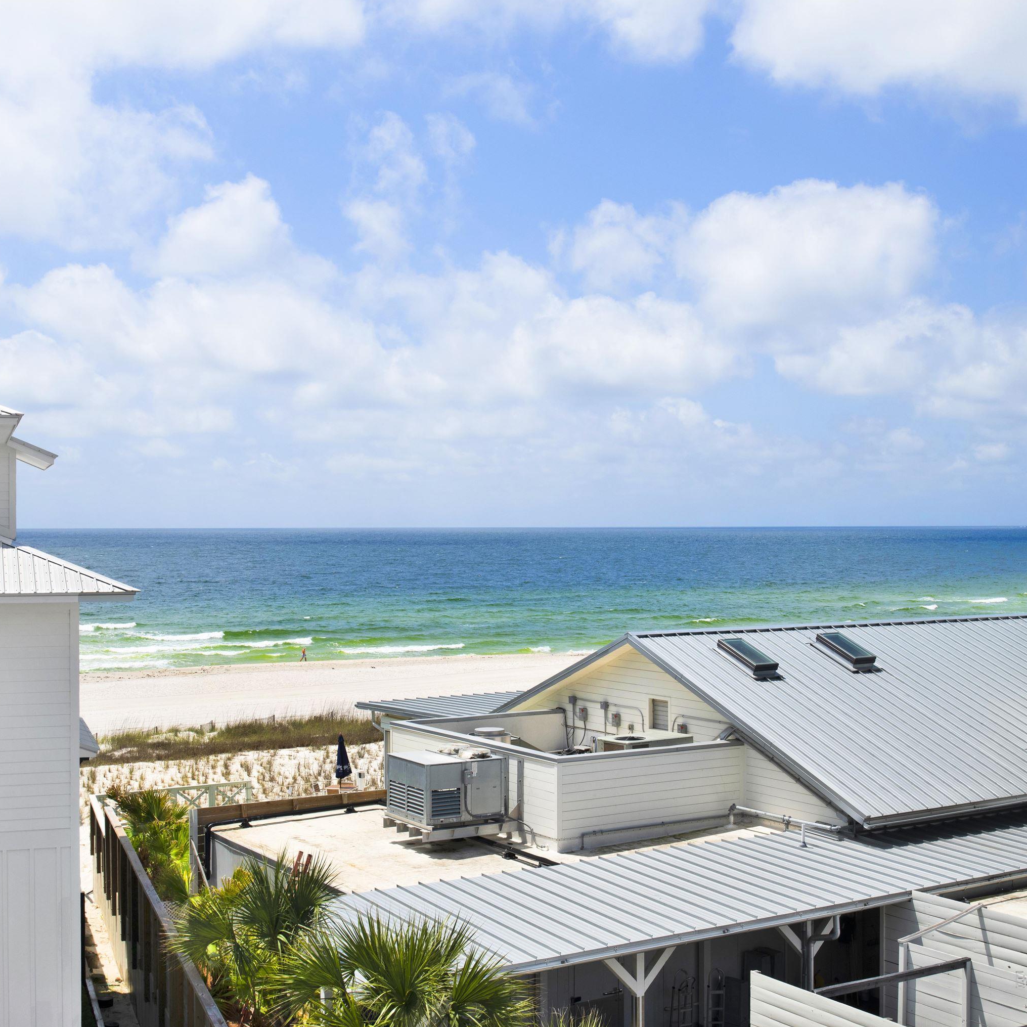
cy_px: 512
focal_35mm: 45
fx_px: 1510
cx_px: 438
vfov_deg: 37.6
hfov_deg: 37.5
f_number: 11
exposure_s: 1/800
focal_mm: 35
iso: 200
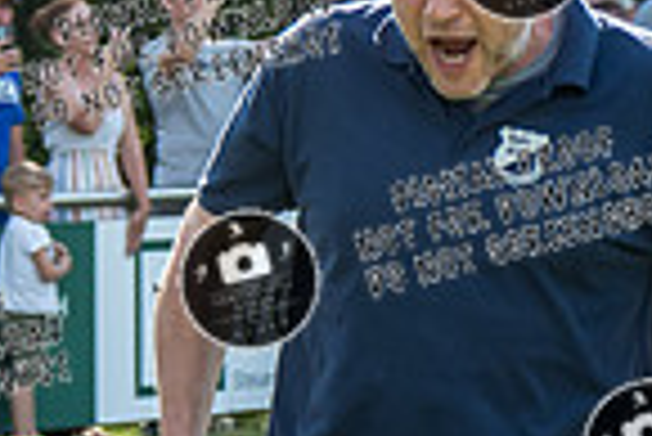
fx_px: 5421
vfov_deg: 4.6
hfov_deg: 6.8
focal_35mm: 299
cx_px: -400
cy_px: 166
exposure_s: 1/1000
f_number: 4
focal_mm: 50
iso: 360
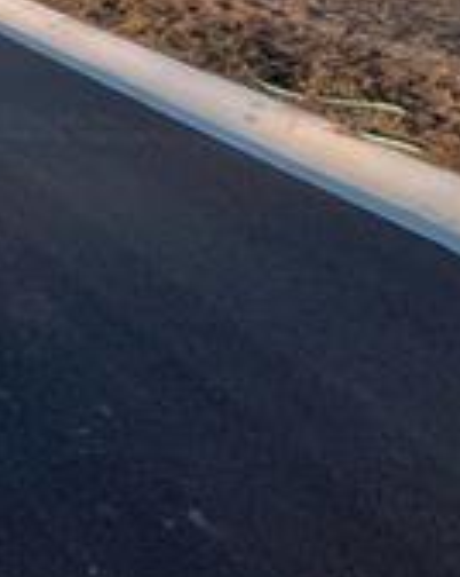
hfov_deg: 19.2
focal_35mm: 58
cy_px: -144
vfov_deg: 27.8
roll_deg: -1.9
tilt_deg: -5.4
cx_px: -388
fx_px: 989
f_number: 1.8
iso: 32
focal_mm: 1.57
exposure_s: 1/445
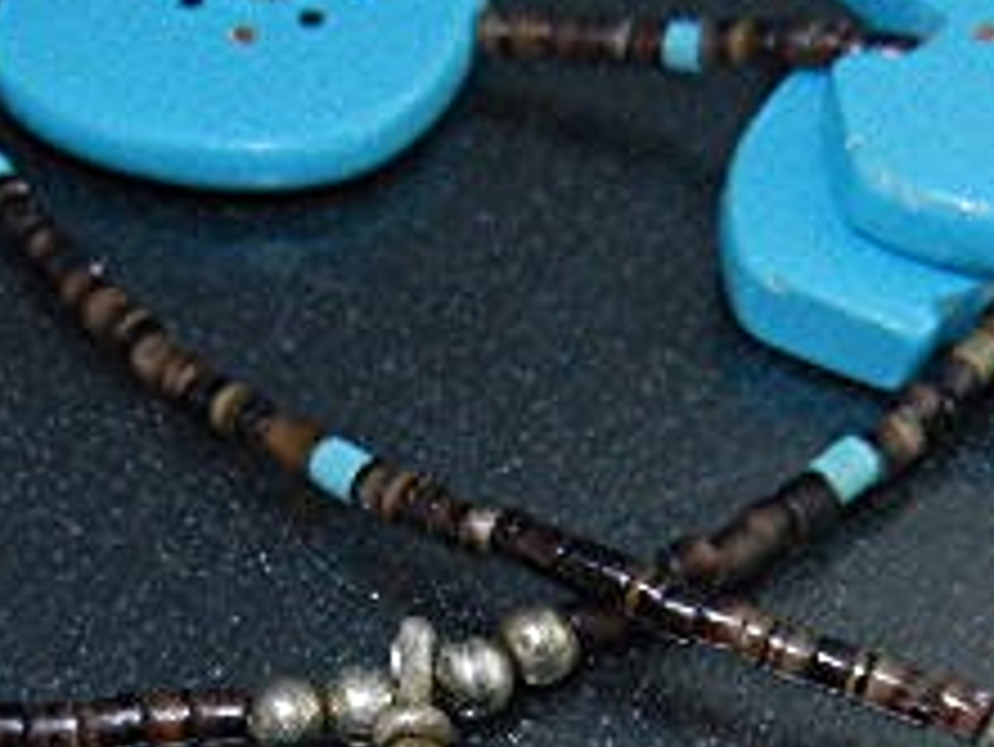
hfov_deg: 22.5
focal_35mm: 87
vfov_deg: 16.6
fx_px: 2500
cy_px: 760
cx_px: 414
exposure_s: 1/30
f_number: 7
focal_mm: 5.4
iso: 491
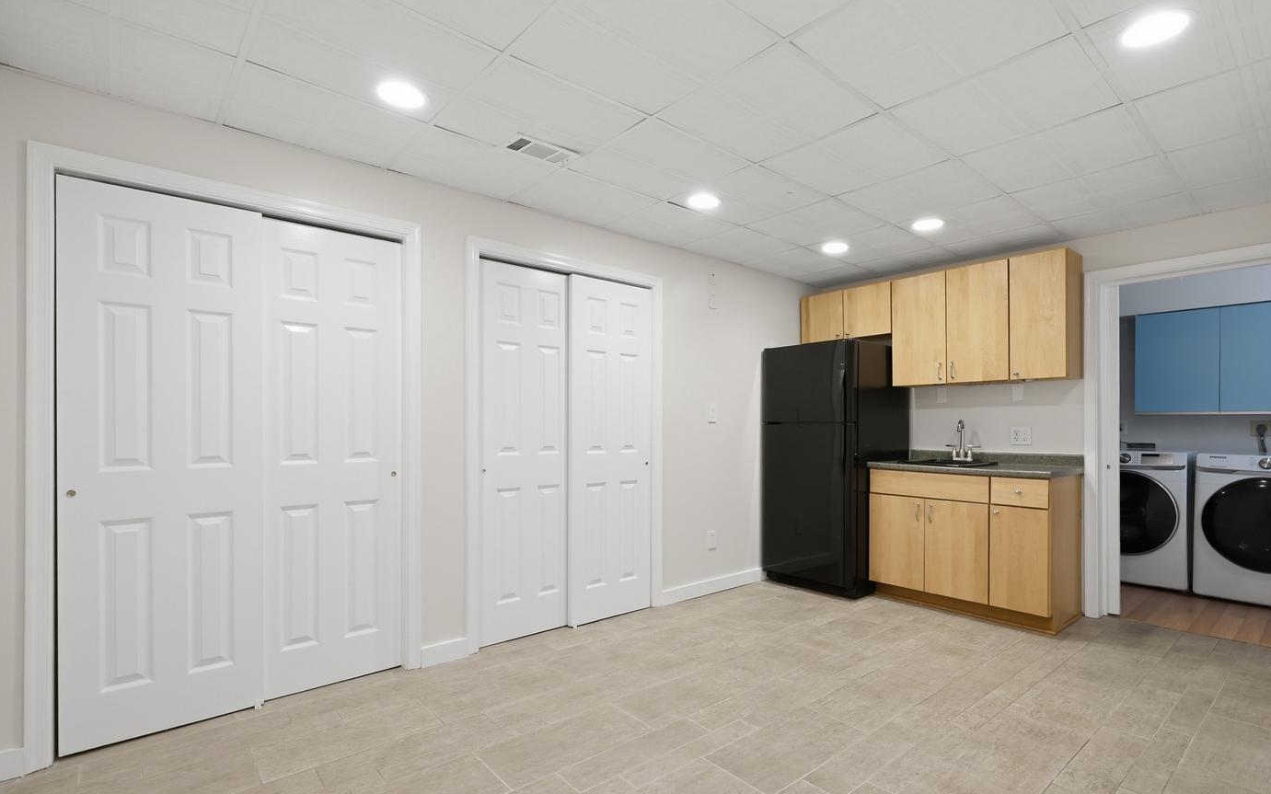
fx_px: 589
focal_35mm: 17
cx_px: 656
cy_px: 419
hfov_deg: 94.3
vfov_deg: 67.9
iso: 400
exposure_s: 1/15
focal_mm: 16
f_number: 8
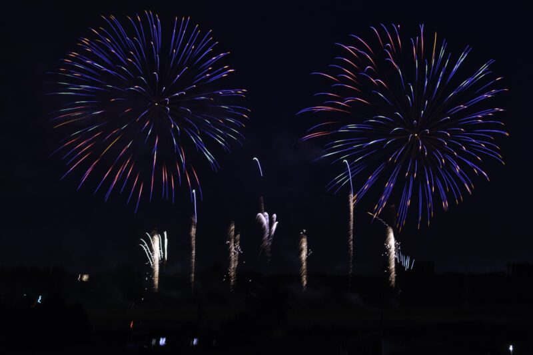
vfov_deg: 27.0
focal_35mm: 50
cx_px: 266
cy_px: 178
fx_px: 740
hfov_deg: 39.6
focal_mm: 50
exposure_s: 5
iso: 100
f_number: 6.3
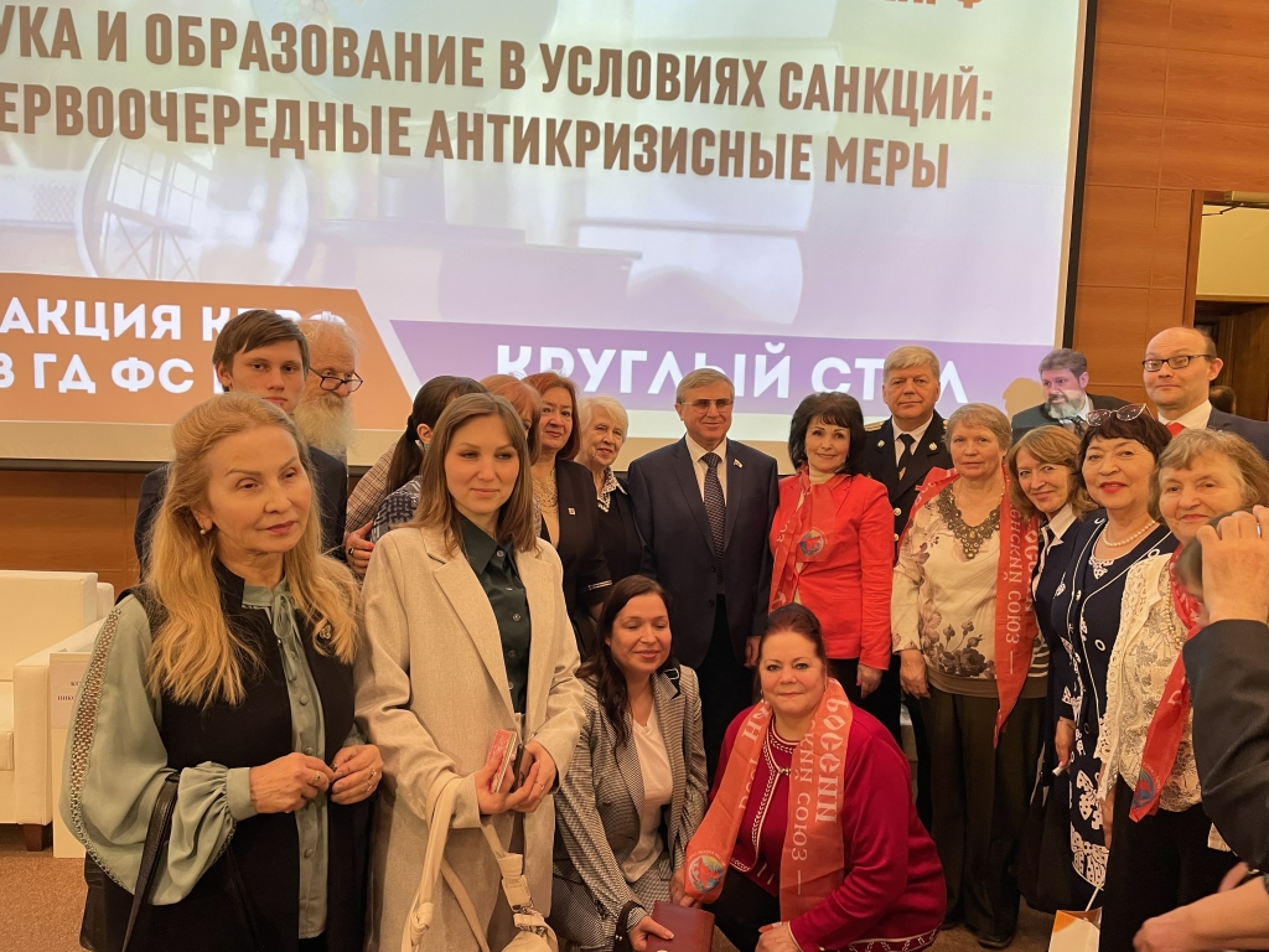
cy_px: 476
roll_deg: -1.7
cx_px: 634
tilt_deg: -3.9
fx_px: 953
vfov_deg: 53.1
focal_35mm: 26
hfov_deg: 67.3
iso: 125
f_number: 1.6
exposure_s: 1/50
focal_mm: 4.2
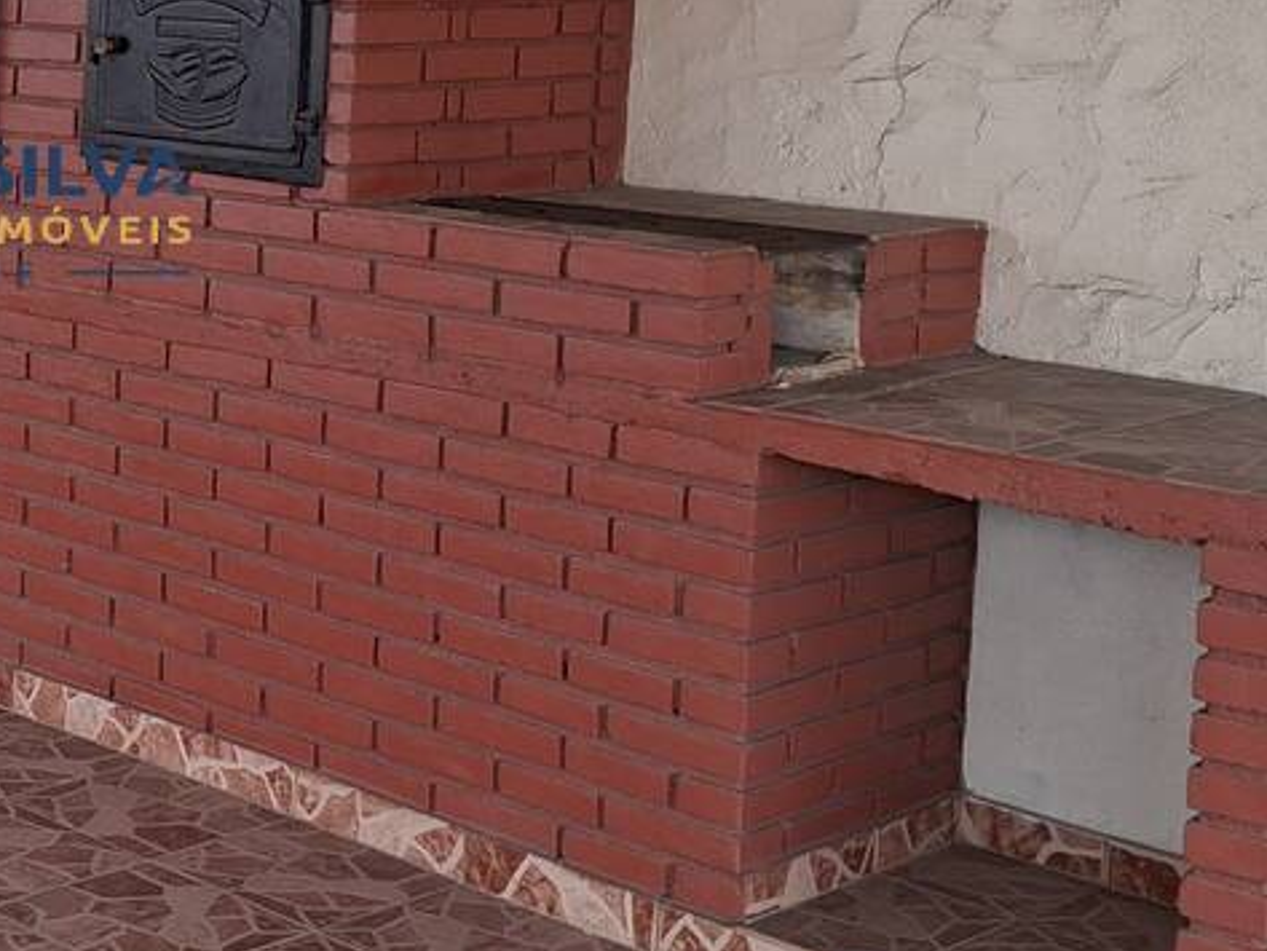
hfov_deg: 25.2
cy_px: 198
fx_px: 2563
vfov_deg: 20.8
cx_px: -228
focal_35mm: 70
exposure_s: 1/120
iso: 50
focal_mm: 5.54
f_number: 1.8
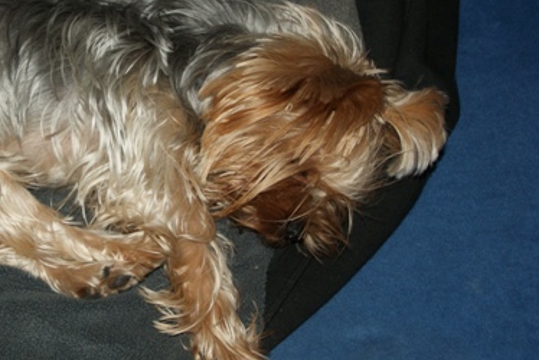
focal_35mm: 90
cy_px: 145
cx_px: 97
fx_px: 1346
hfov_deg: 22.3
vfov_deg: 15.2
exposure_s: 1/60
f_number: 5.6
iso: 400
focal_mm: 35
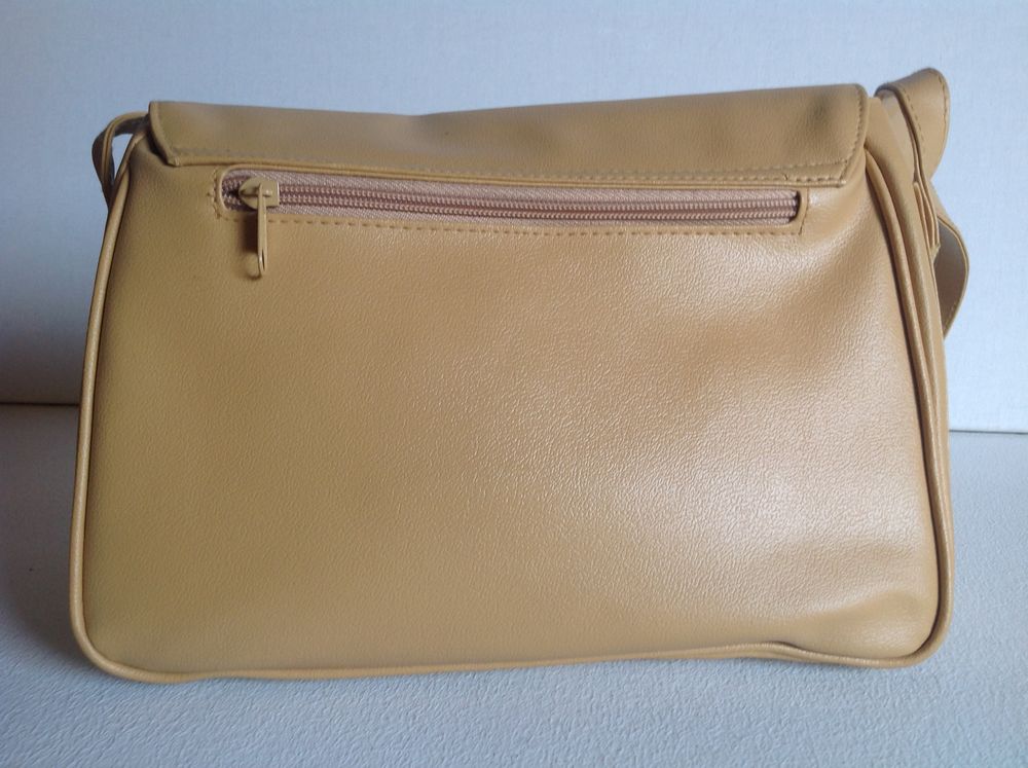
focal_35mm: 35
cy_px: 384
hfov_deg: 52.7
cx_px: 514
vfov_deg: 40.6
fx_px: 1038
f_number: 2.4
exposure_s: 1/15
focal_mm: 4.28
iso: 50
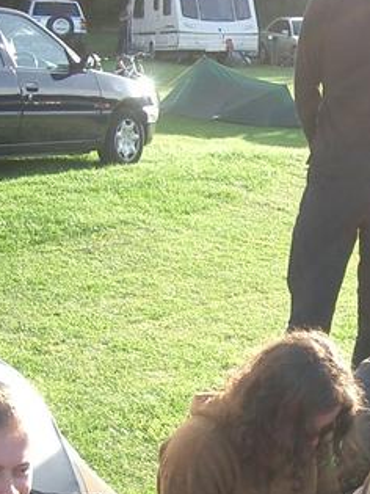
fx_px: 1269
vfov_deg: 22.0
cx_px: 362
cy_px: 303
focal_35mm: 89
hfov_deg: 16.3
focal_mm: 5.8
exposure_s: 1/250
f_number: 2.6
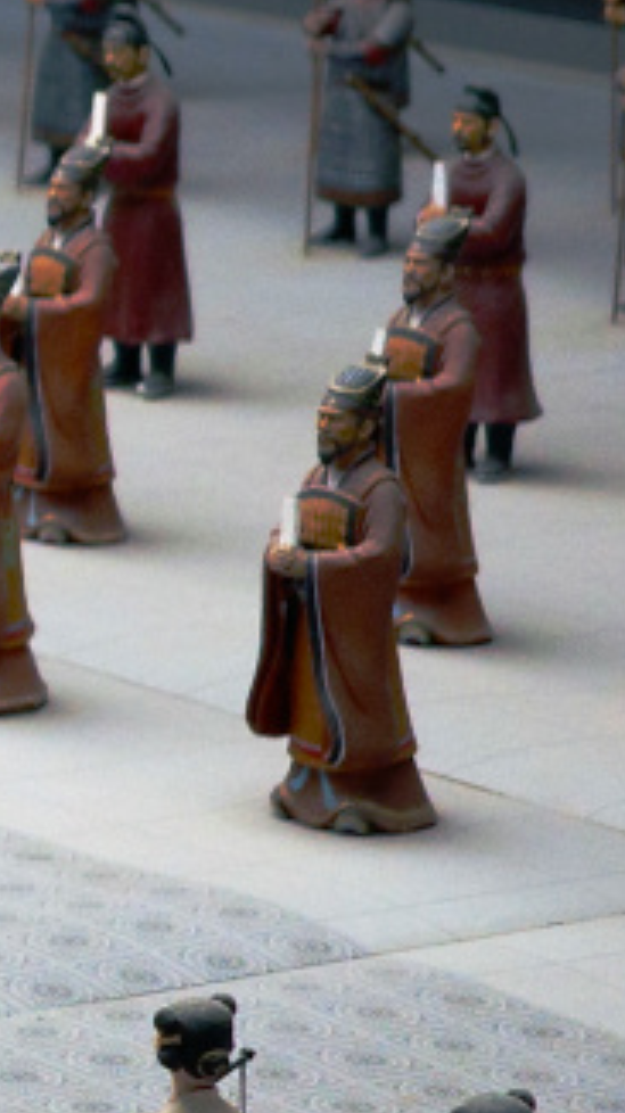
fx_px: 7289
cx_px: -2152
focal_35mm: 247
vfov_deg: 8.7
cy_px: 495
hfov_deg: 4.4
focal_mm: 26
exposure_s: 1/40
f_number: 2.8
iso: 320
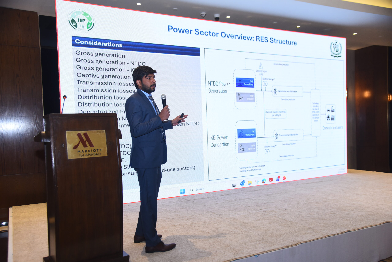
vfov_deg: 41.2
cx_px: 196
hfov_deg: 58.7
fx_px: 349
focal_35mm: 32
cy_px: 131
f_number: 4
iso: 1600
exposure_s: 1/125
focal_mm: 32
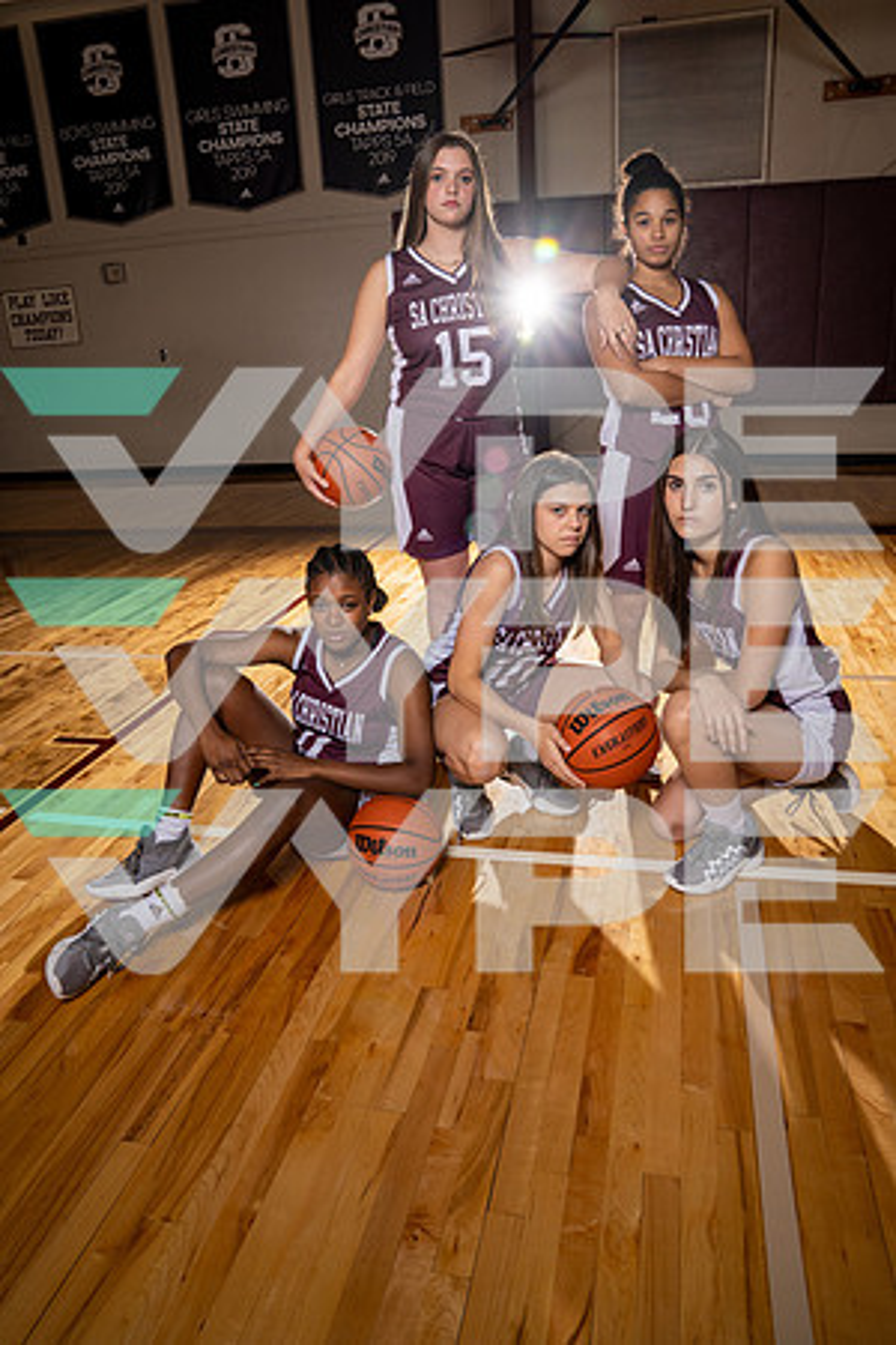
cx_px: 448
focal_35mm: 24
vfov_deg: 73.7
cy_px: 672
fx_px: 896
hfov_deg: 53.1
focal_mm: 24
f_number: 8
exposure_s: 1/250
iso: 200
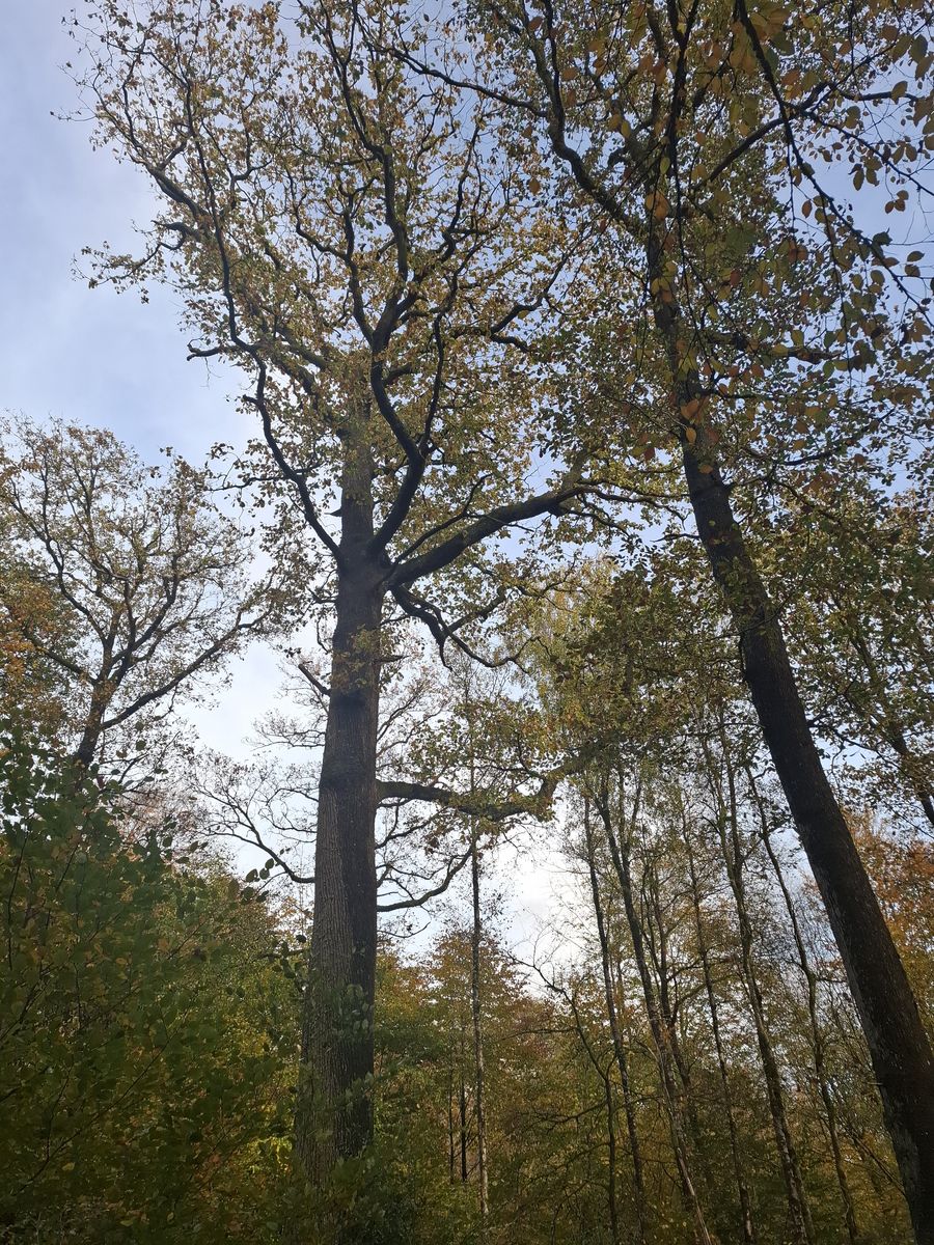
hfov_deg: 58.9
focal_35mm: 23
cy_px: 622
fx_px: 827
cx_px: 467
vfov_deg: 73.9
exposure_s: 1/593
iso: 50
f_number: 1.8
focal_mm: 5.54
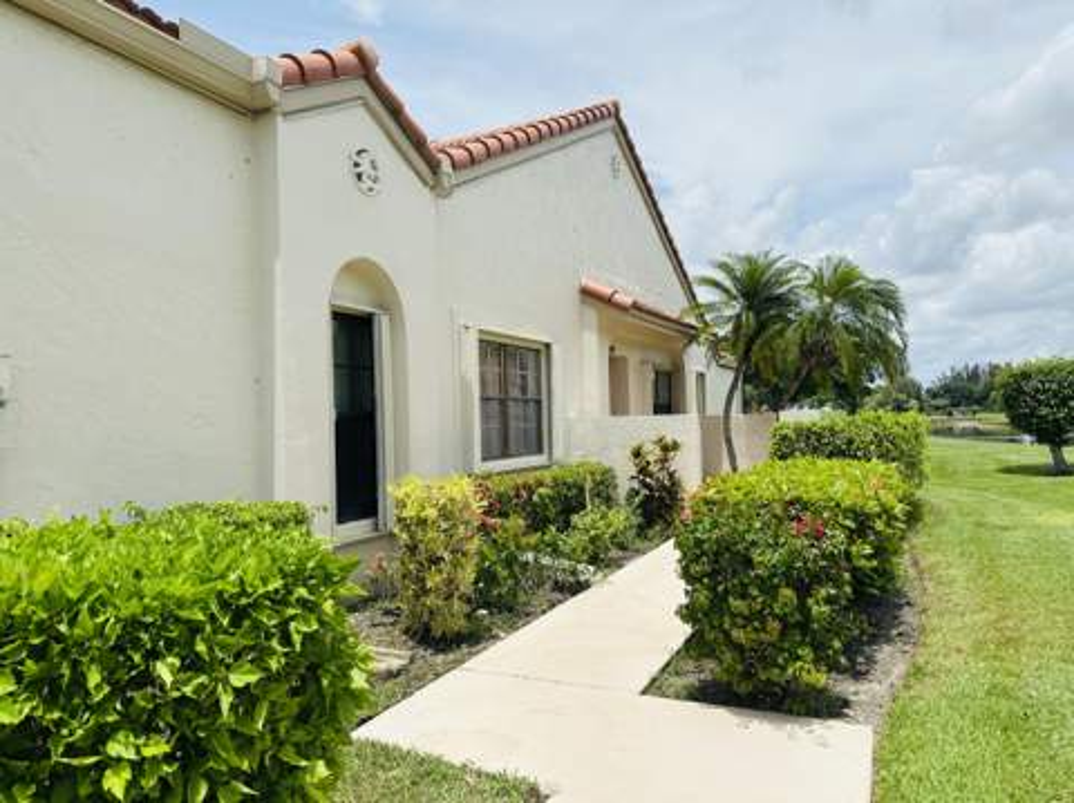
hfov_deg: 71.7
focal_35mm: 24
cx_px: 537
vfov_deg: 56.7
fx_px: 744
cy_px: 402
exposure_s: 1/6623
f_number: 1.78
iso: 80
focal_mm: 6.86
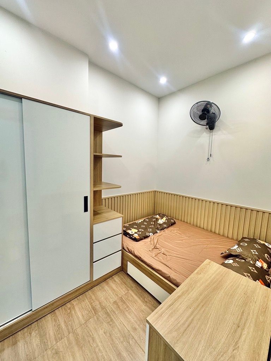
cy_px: 180
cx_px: 136
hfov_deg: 85.7
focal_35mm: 14
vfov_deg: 102.1
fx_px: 146
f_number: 2.2
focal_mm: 2.22
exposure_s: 1/100
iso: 100
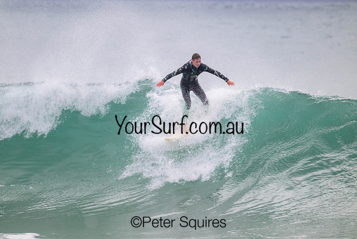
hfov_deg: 2.6
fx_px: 7935
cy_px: 120
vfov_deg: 1.7
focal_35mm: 800
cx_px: 178
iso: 800
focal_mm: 800
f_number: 11
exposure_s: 1/2000
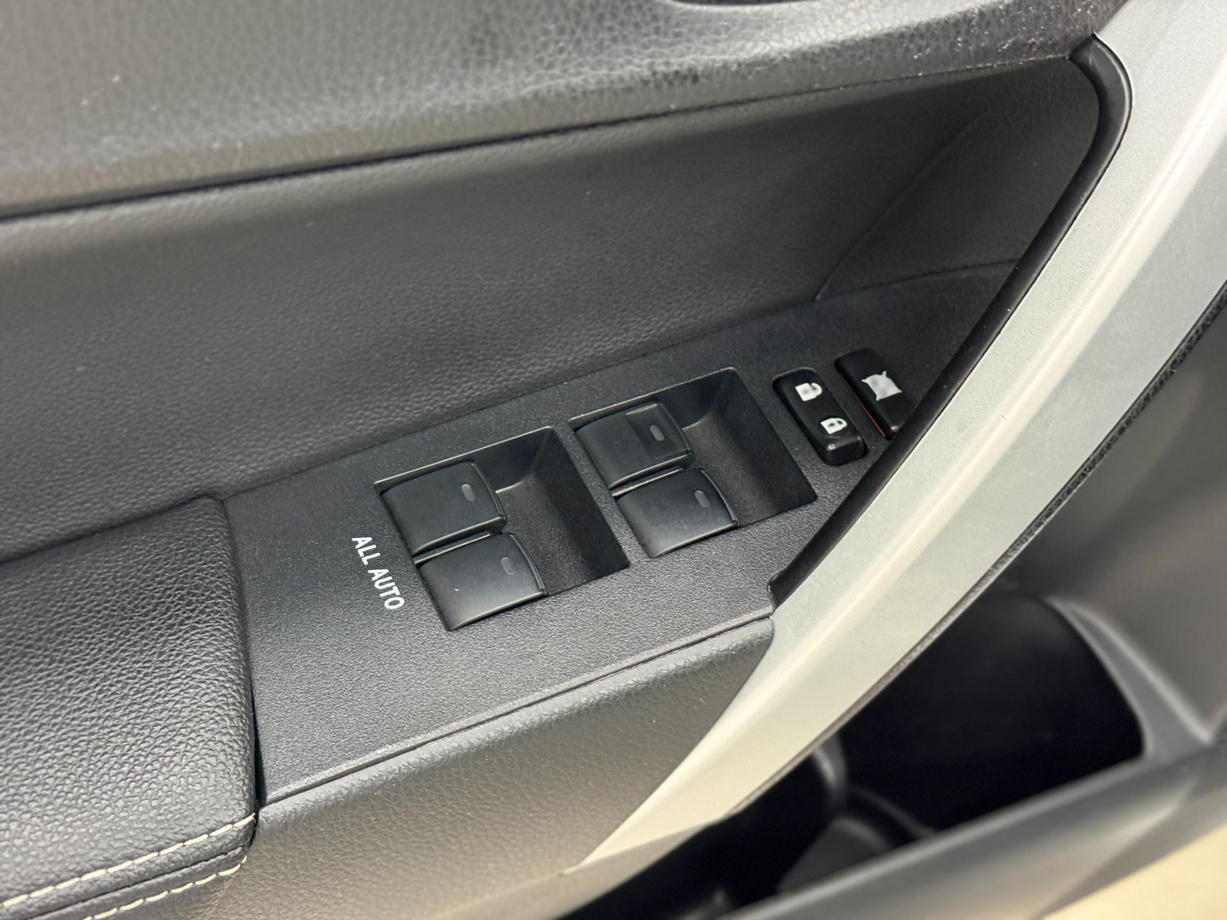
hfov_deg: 39.7
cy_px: 460
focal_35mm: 48
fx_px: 1701
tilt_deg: -46.0
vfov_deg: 30.3
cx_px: 614
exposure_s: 1/40
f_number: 1.78
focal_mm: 6.76
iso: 500
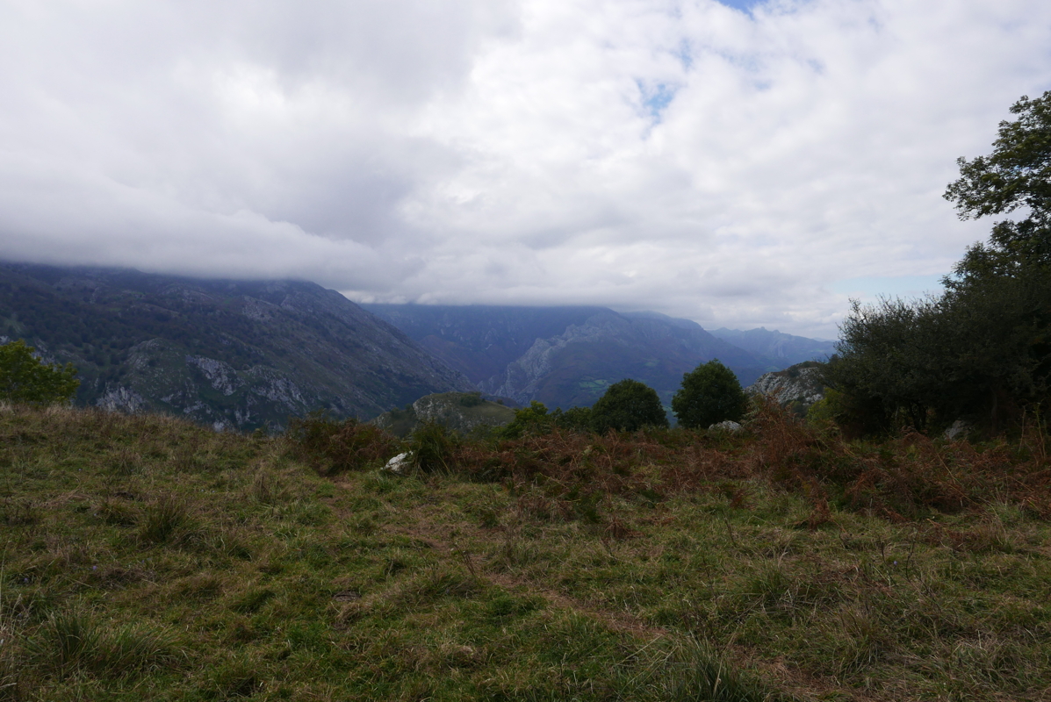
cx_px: 526
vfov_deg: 48.0
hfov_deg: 67.3
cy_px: 351
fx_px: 789
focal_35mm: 27
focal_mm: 12.1
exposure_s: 1/800
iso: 200
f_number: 5.6
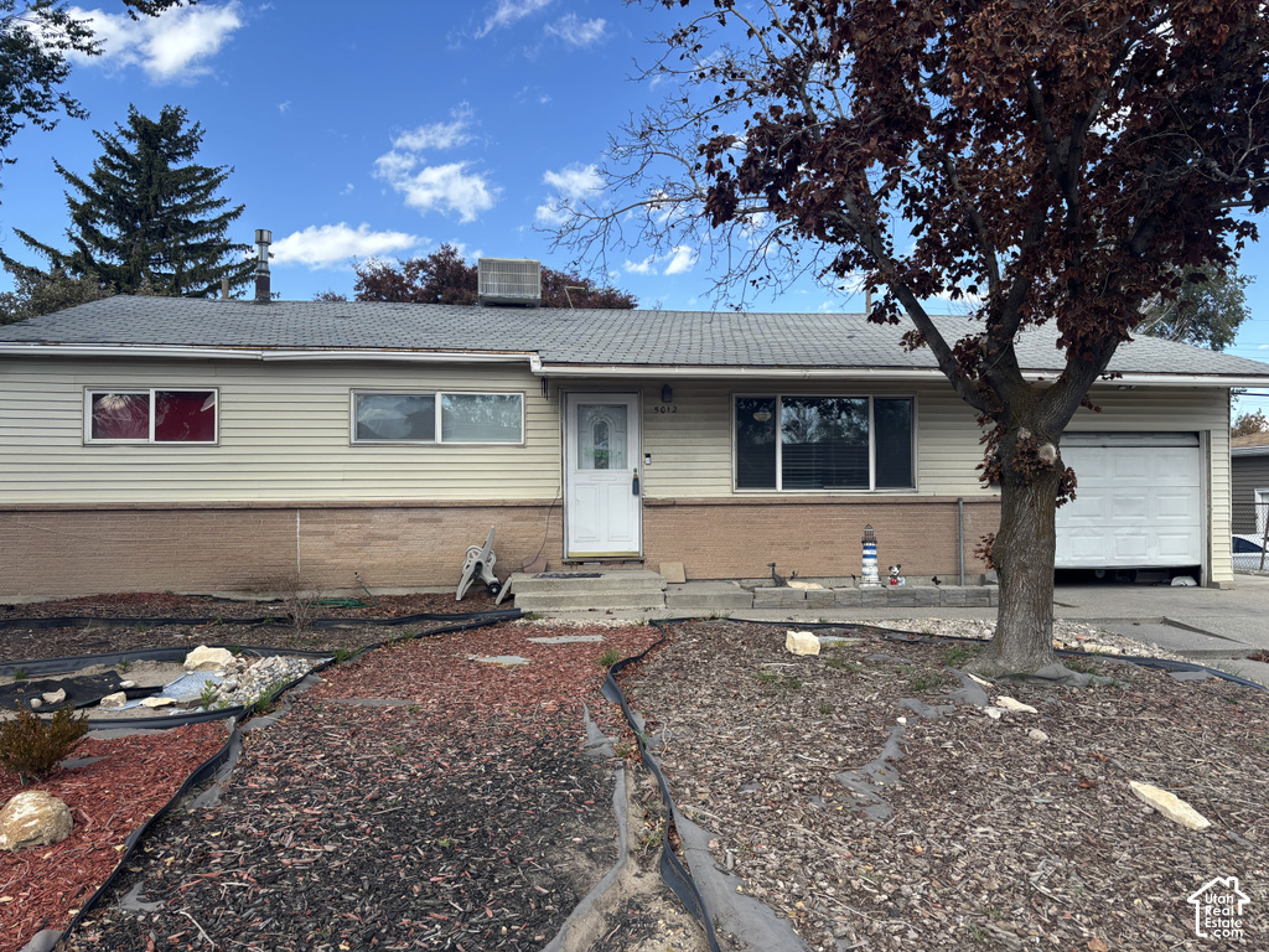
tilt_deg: +1.7
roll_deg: -0.1
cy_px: 476
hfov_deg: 67.3
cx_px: 634
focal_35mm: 26
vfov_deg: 53.1
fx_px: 953
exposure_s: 1/1279
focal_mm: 5.96
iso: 50
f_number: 1.6
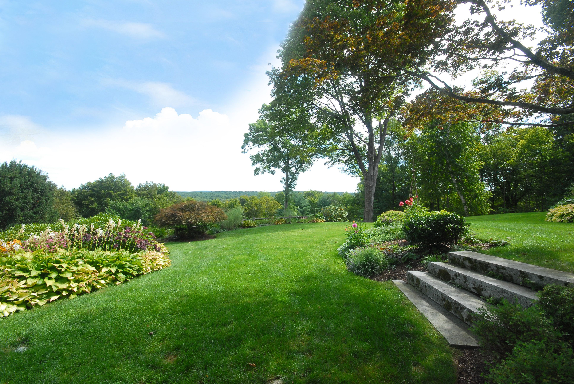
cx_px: 287
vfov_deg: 77.5
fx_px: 239
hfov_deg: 100.3
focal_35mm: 15
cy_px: 192
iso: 250
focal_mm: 10
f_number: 13
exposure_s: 1/60
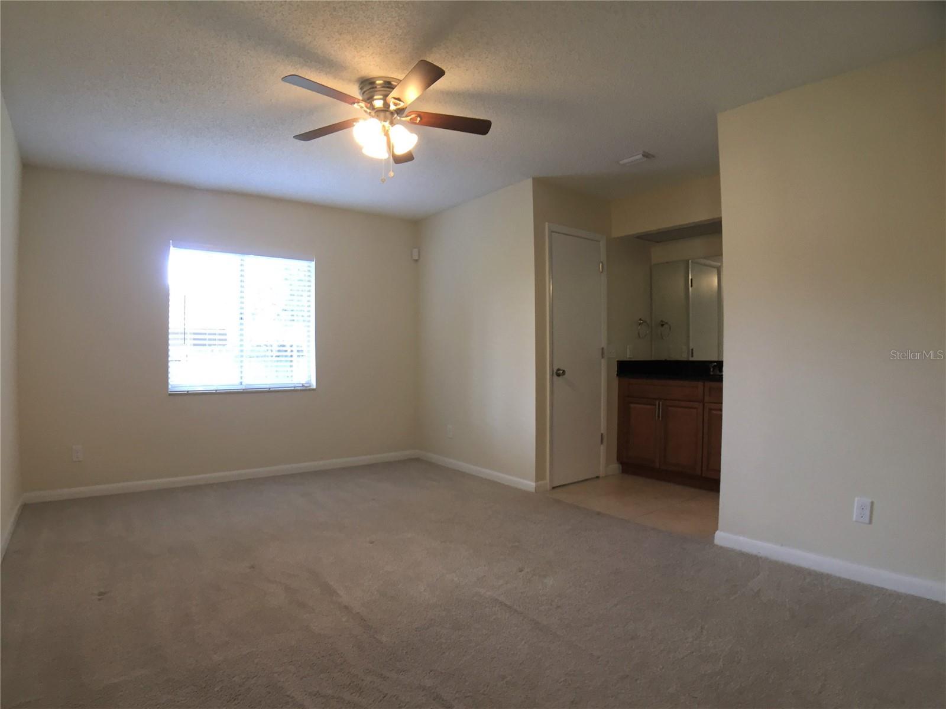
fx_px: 793
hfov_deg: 61.7
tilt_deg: +0.8
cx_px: 473
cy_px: 354
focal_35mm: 29
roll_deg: -1.0
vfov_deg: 48.2
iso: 64
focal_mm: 4.15
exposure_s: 1/30
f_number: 2.2
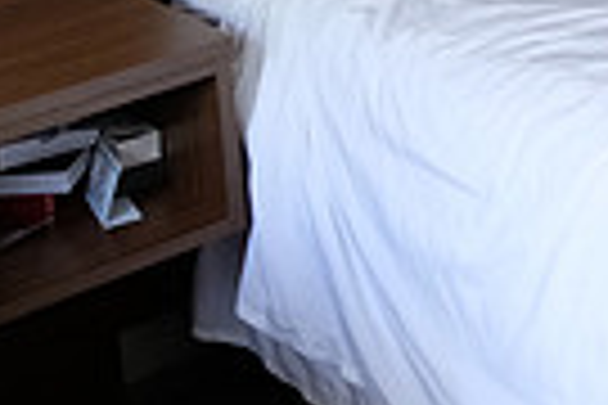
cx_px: 964
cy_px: -331
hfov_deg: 17.4
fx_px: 1739
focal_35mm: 103
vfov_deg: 12.2
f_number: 2.8
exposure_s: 1/160
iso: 1600
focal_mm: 16
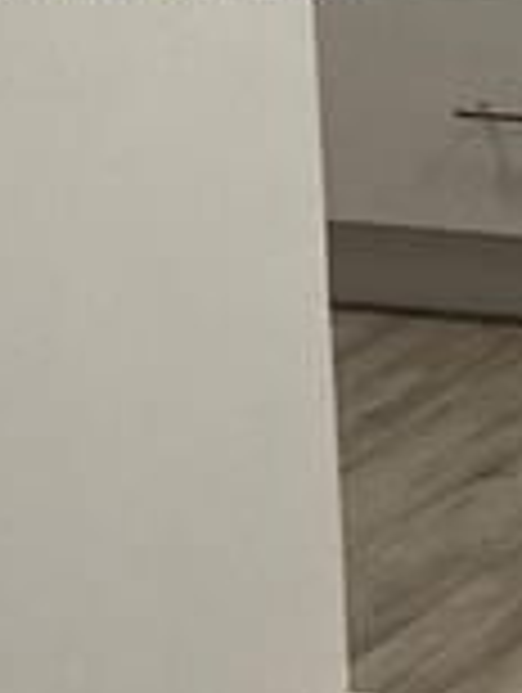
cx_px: 1570
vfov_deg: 9.7
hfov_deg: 6.7
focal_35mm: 202
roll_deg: -0.3
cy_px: -32
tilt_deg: -11.0
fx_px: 4050
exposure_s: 1/120
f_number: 1.8
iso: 125
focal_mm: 4.25
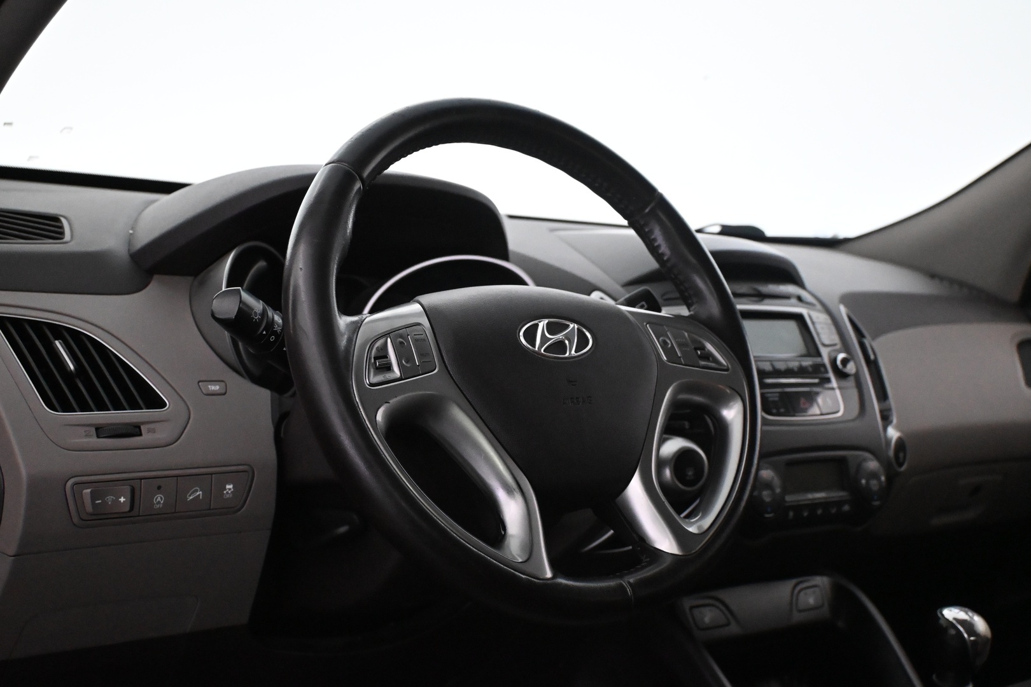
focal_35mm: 41
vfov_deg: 32.4
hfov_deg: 47.2
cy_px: 344
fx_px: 1181
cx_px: 516
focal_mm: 27.5
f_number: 4.5
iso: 5600
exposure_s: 1/60
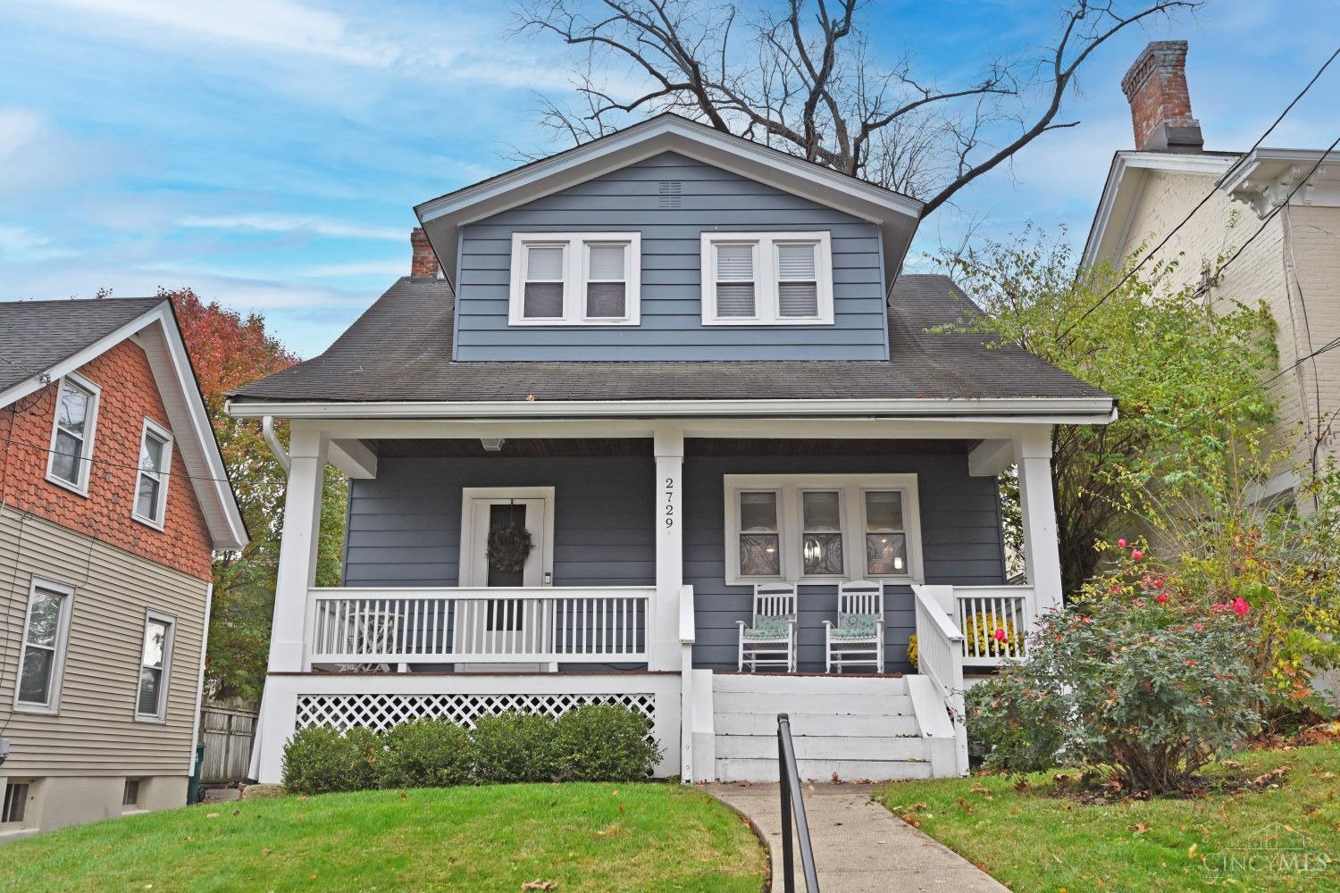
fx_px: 1117
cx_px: 670
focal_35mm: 30
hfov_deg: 61.9
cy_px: 446
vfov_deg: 43.6
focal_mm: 30
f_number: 5.6
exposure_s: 1/250
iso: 160
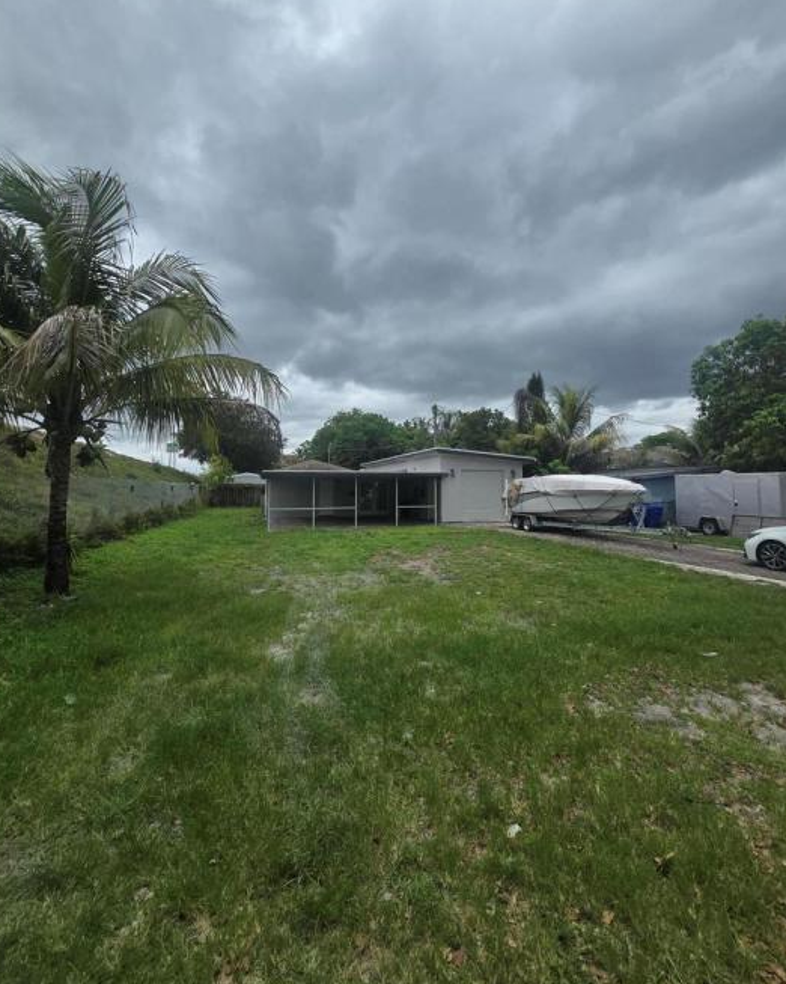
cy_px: 454
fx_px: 407
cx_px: 387
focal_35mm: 14
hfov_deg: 87.9
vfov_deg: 100.5
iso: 50
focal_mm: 2.2
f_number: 2.2
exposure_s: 1/2866
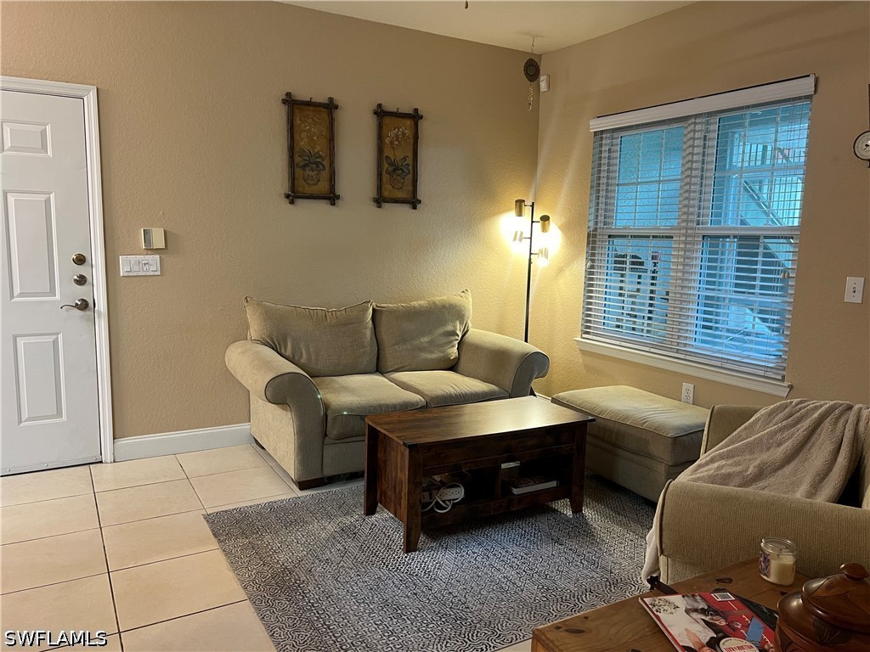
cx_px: 435
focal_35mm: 26
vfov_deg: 53.1
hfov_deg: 67.3
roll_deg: -1.2
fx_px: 653
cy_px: 326
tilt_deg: -8.3
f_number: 1.5
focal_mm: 5.7
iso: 200
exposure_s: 1/60
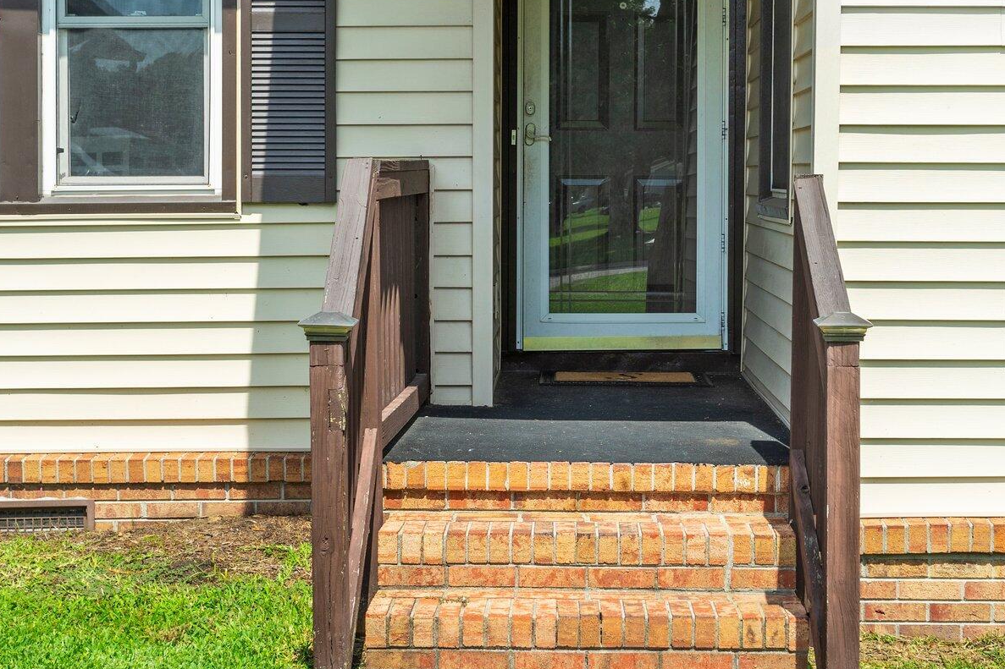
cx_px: 560
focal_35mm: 69
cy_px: 214
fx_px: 1926
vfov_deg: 19.7
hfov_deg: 29.2
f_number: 8
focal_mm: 40
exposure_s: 1/250
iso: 100
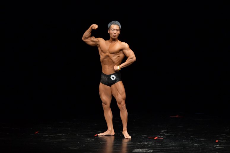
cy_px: 76
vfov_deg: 5.4
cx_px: 115
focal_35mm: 255
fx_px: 1628
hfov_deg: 8.1
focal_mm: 170
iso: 3200
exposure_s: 1/400
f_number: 5.6
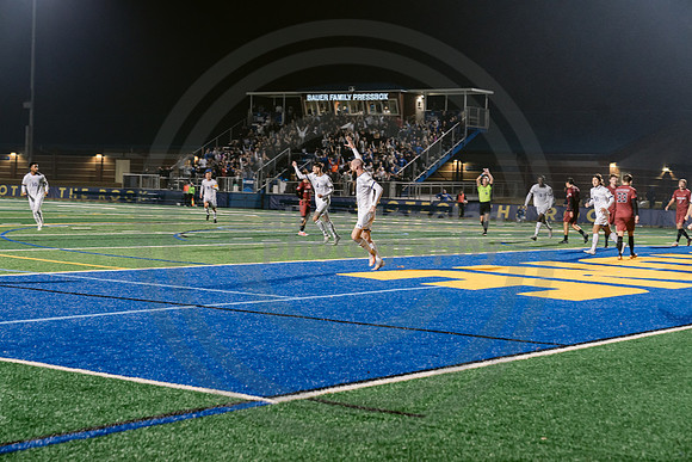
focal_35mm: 70
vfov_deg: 19.5
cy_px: 231
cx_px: 346
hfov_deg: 28.8
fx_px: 1346
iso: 2500
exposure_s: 1/200
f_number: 4.5
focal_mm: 70
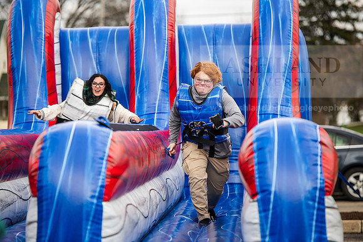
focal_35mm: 165
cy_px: 121
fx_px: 1664
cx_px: 182
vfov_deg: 8.3
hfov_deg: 12.4
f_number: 3.5
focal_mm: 165
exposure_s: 1/800
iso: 125
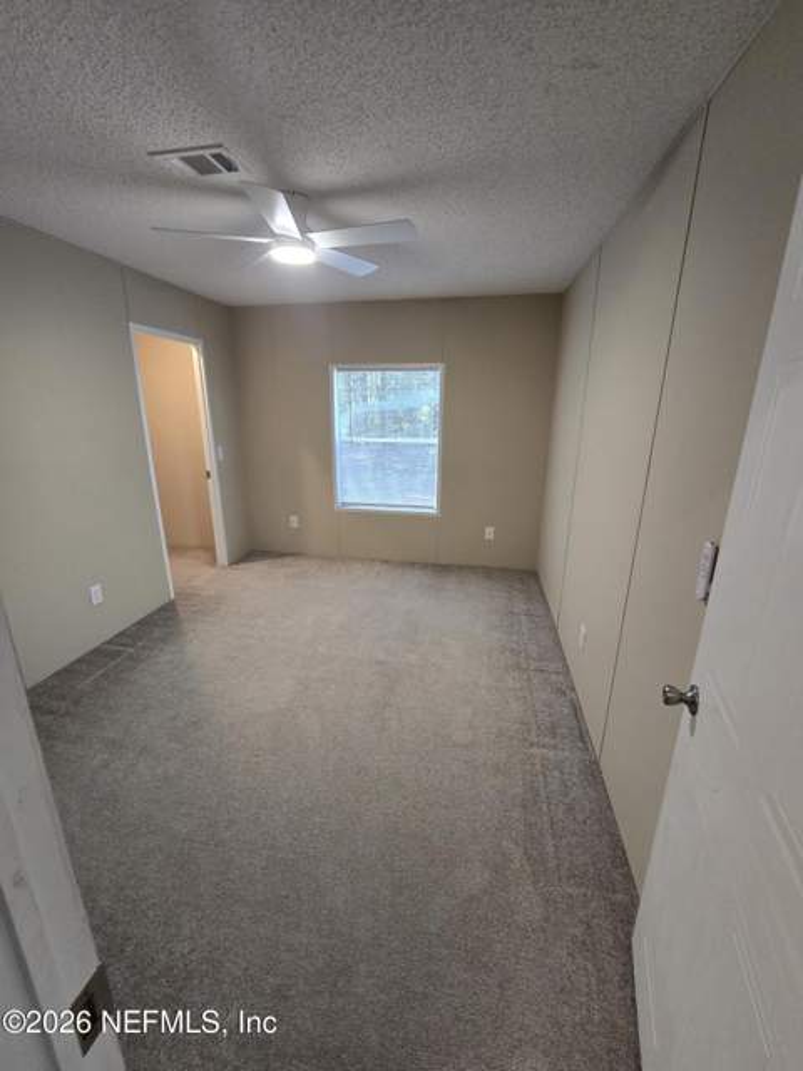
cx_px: 402
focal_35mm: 13
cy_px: 536
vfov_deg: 106.2
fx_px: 402
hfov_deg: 89.9
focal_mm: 2.2
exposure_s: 1/60
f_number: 2.2
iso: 250
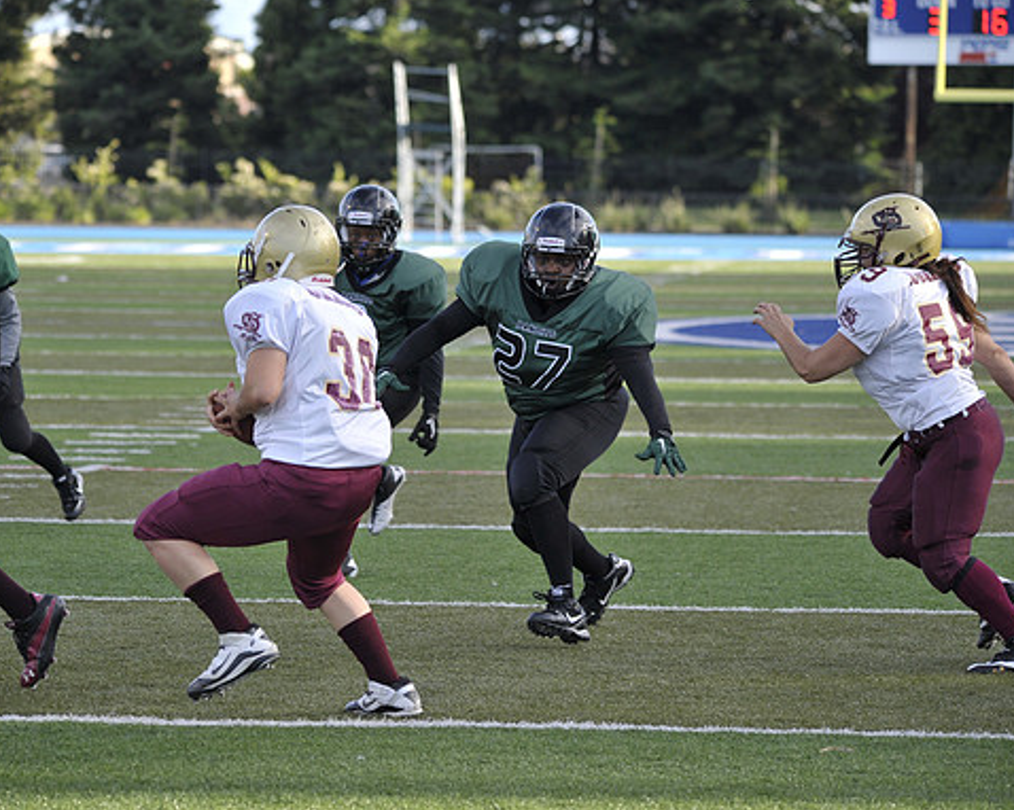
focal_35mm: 205
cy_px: 405
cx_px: 469
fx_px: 6150
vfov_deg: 7.5
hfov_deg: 9.4
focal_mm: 180
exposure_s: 1/1000
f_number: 5.3
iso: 720
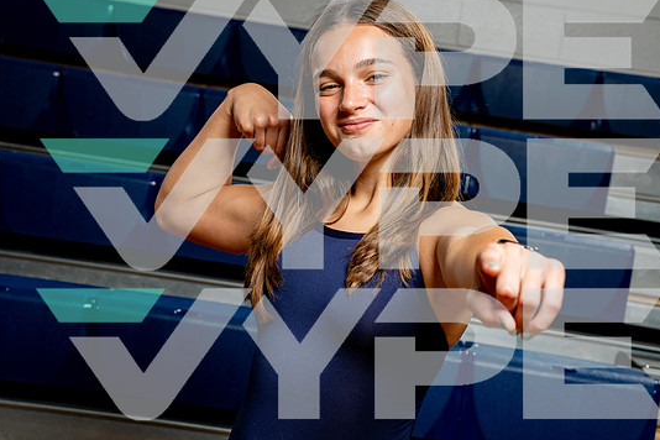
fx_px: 1393
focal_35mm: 76
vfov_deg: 17.9
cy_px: 205
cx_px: 355
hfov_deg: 26.6
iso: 320
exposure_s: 1/250
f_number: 8
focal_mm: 70
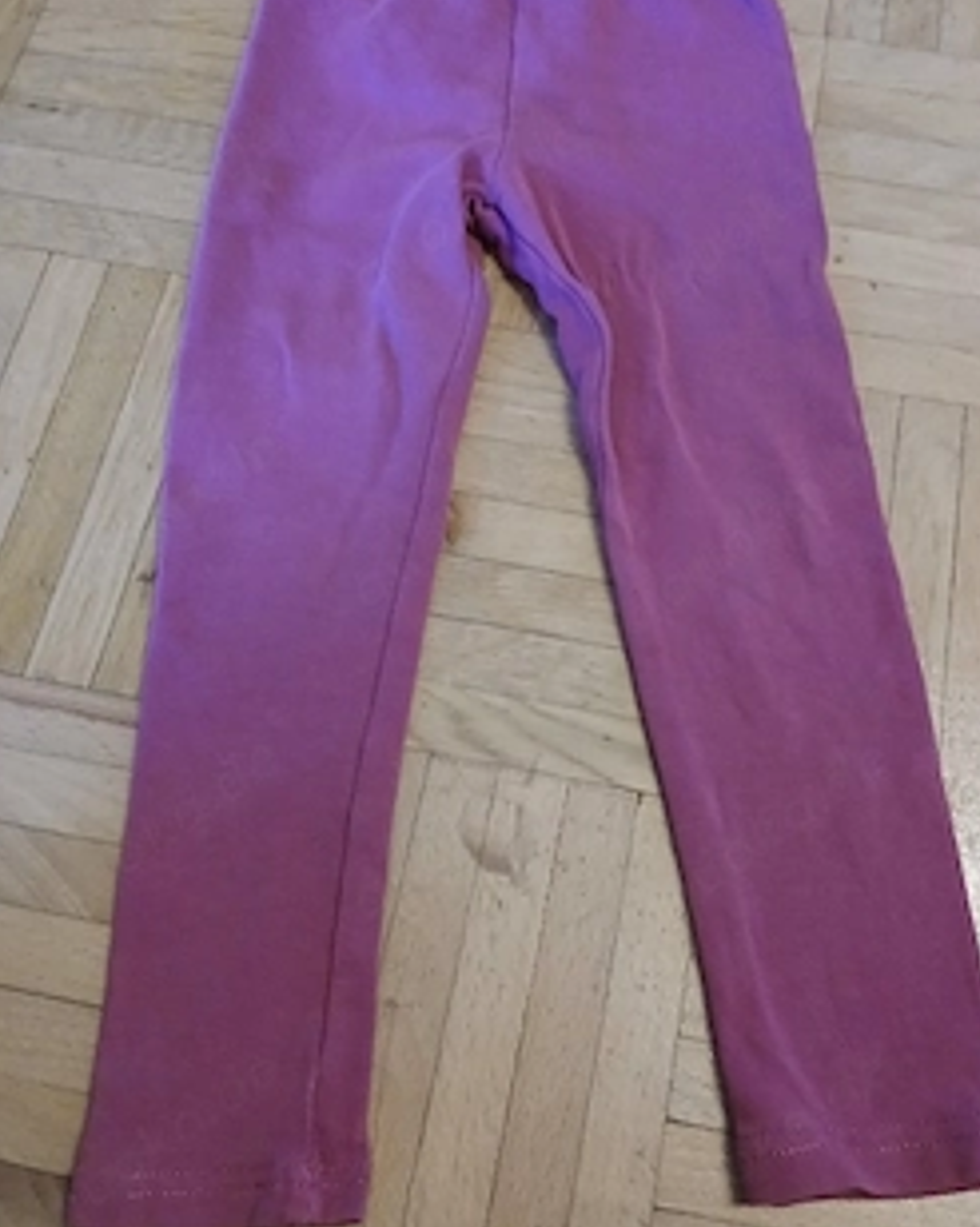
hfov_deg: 44.4
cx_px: 554
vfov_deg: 54.2
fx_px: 1198
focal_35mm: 33
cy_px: 562
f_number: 1.8
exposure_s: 1/20
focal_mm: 3.98
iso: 800
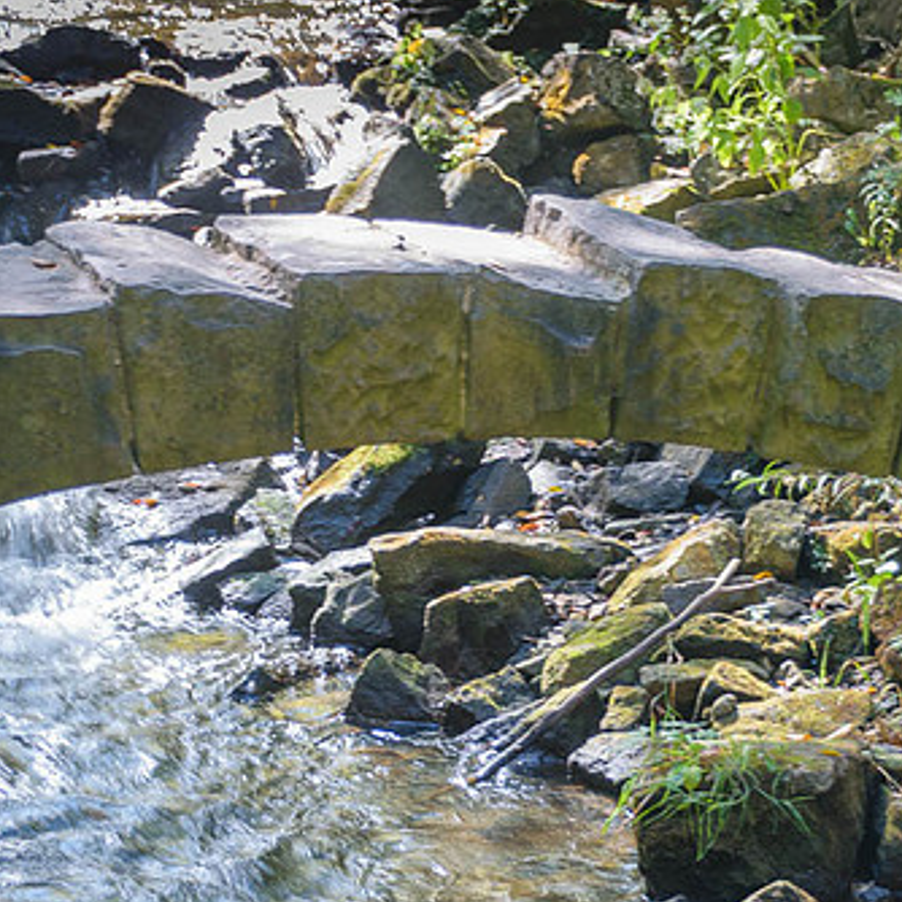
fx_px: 4894
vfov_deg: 10.5
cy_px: 458
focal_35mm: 166
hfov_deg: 10.5
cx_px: 772
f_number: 5.6
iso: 200
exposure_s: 1/20
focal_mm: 75
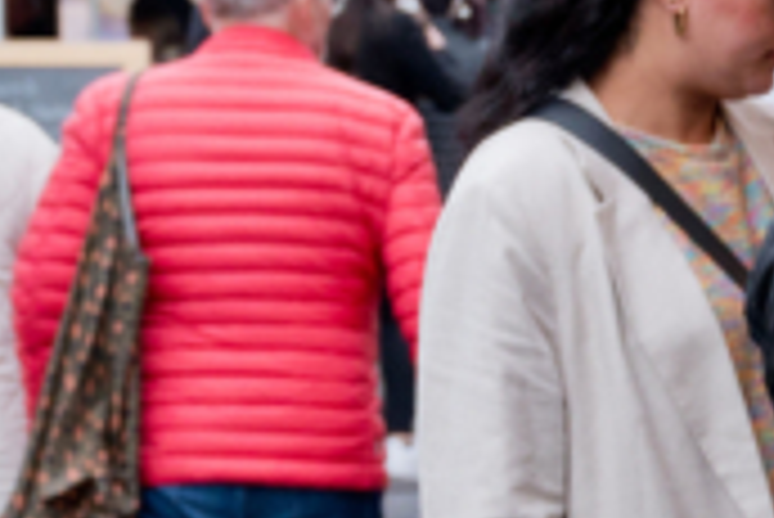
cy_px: 667
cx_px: 1953
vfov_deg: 5.3
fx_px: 5508
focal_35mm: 256
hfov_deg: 7.4
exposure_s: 1/400
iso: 500
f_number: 5
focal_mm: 43
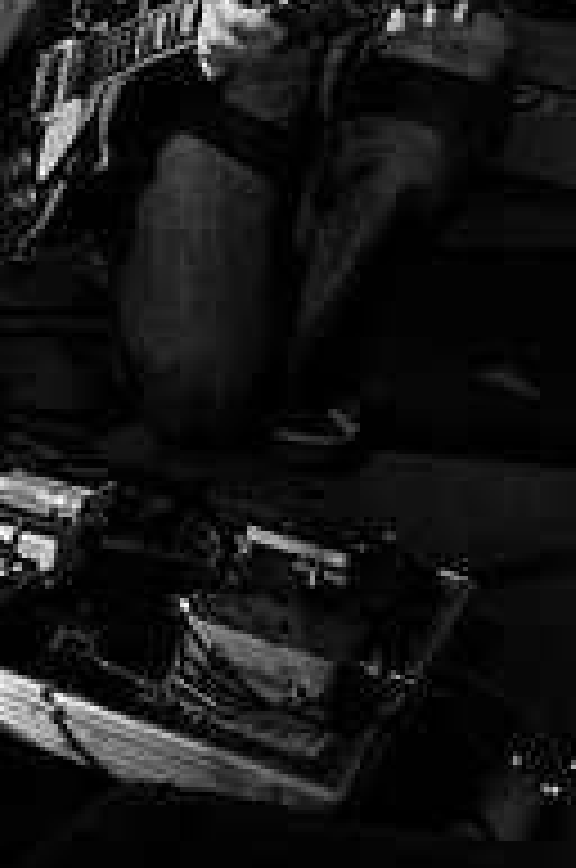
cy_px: 162
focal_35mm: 70
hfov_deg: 19.4
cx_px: 241
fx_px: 1686
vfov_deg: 28.2
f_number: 2.8
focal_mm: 20
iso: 800
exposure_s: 1/60
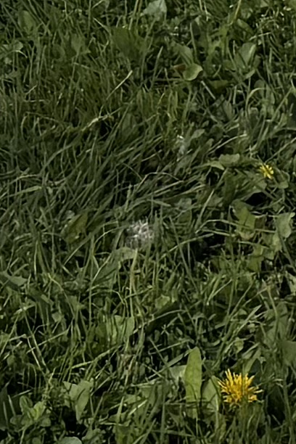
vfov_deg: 7.6
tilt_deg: -6.4
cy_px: -953
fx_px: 2873
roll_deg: -0.5
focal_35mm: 233
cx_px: -209
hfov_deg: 5.8
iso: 80
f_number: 1.78
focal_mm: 6.76
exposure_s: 1/3145
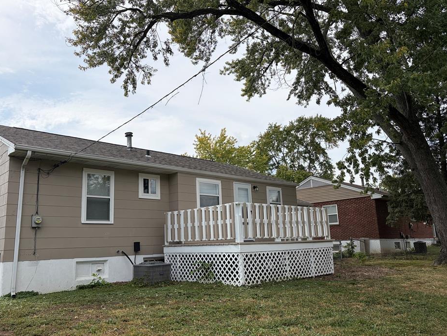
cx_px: 208
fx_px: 375
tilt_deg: +12.1
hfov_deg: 61.6
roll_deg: +3.4
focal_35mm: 29
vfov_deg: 48.2
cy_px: 178
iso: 50
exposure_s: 1/4329
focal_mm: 5.96
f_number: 1.6
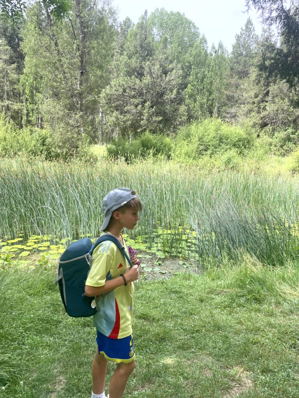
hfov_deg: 53.1
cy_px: 199
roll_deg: -0.8
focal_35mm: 26
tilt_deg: -10.9
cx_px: 150
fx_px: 299
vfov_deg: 67.3
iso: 32
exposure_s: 1/759
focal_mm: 4.2
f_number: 1.6
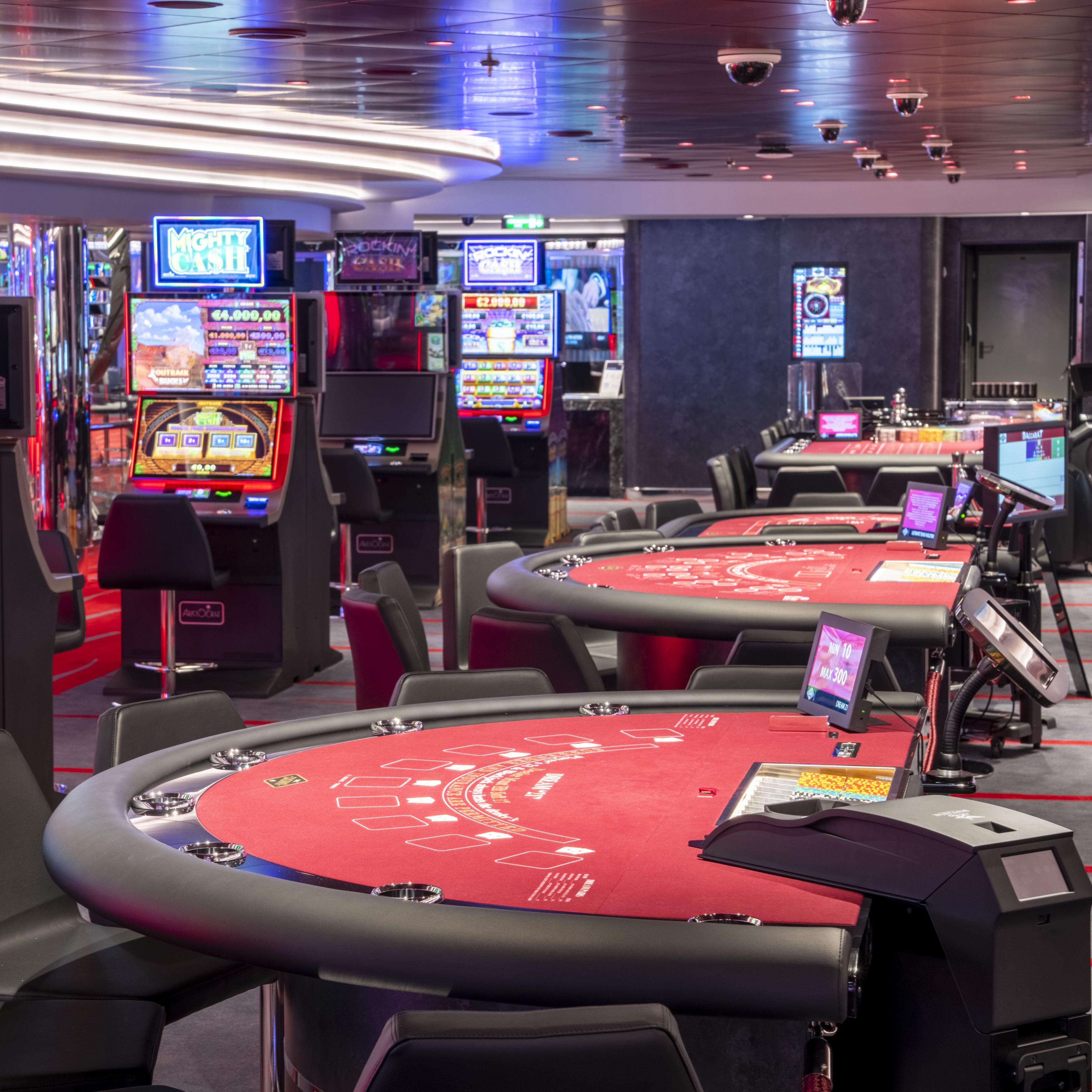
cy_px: 549
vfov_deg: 20.2
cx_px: 505
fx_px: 3069
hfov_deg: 20.2
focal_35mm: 86
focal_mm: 67
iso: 400
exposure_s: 1/4
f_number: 11
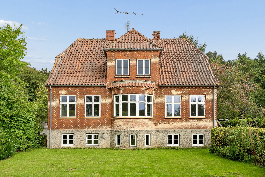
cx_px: 132
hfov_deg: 61.9
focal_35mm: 30
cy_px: 88
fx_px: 221
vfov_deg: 43.6
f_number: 4
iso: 125
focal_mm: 30
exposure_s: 1/500
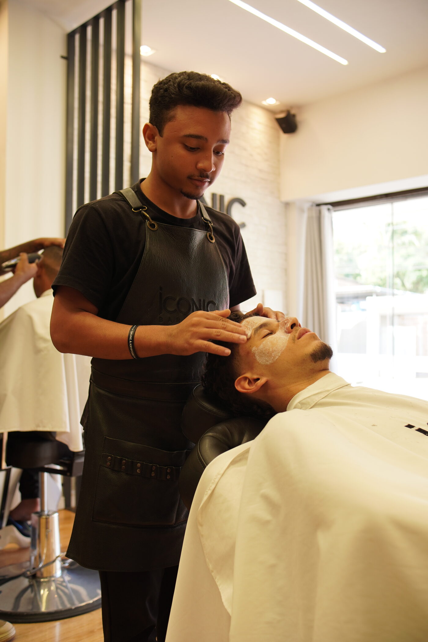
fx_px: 615
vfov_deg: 55.1
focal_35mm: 34
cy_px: 321
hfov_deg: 38.4
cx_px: 214
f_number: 2.8
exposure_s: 1/60
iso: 160
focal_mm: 23
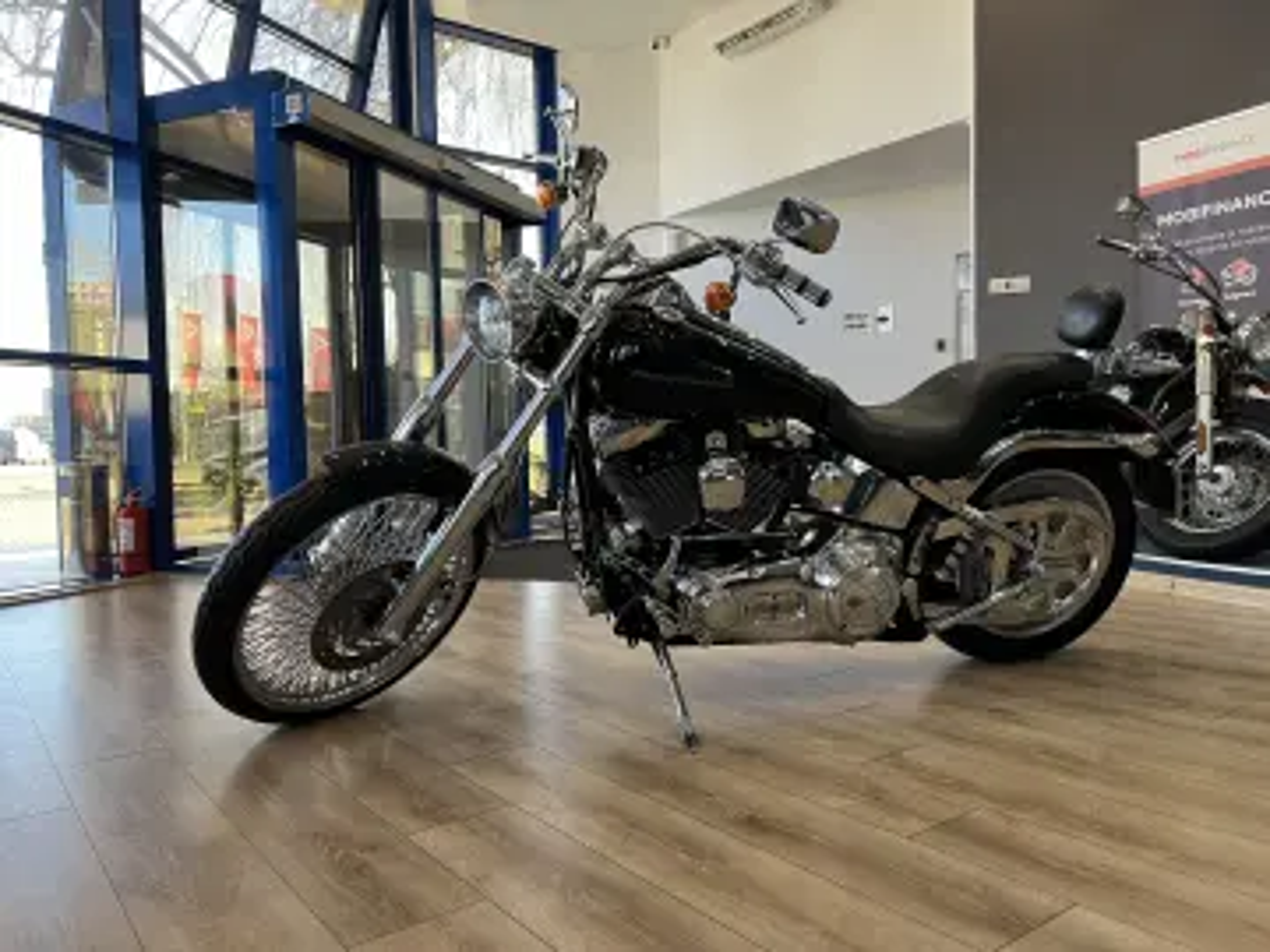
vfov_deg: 53.1
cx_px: 635
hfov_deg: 67.3
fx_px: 954
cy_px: 476
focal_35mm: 26
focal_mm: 5.7
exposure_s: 1/50
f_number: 1.5
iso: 100
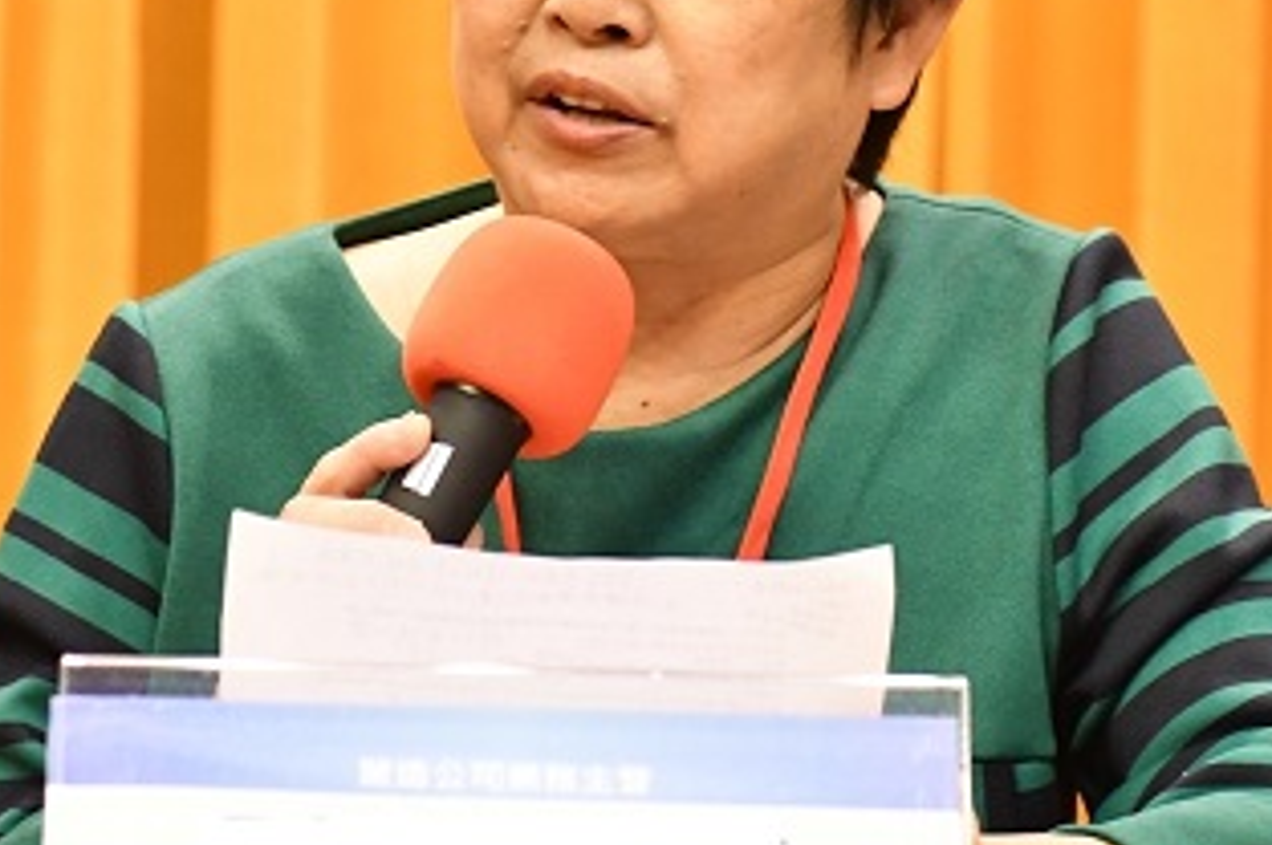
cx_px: 666
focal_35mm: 215
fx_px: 7589
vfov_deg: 6.4
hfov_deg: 9.6
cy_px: 219
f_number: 3.2
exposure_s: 1/125
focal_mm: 70
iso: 3200
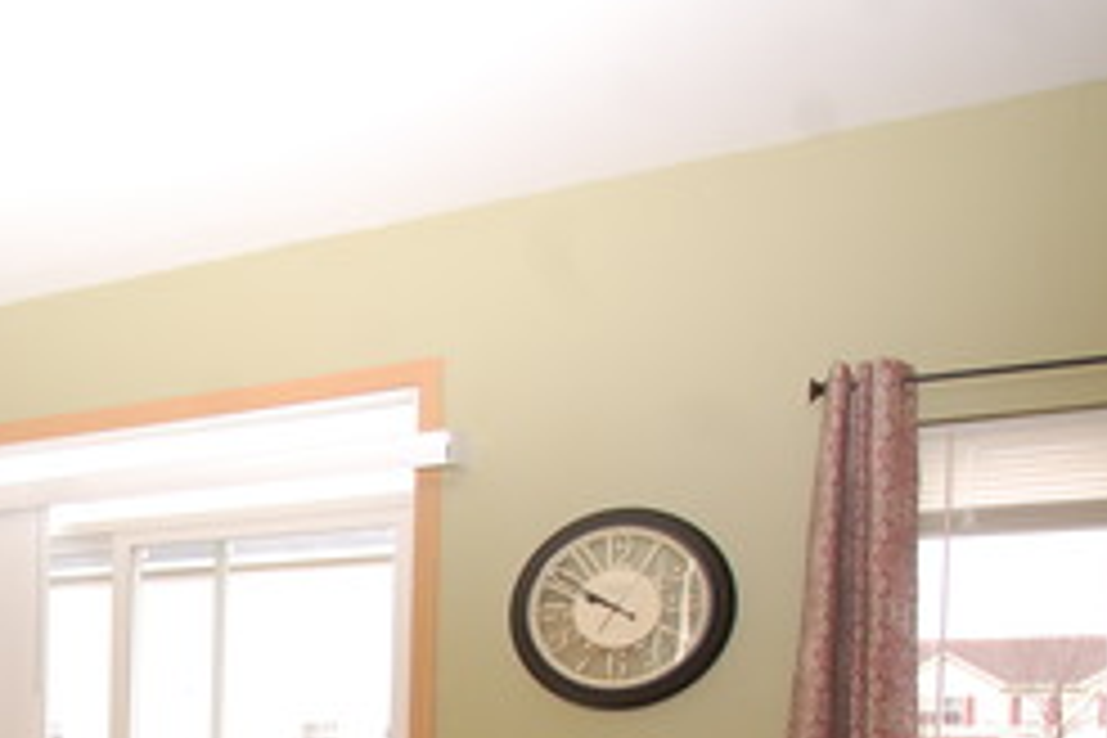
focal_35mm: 39
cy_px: 760
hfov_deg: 41.7
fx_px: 1199
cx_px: -45
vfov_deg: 31.3
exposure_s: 1/125
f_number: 5.6
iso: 400
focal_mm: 10
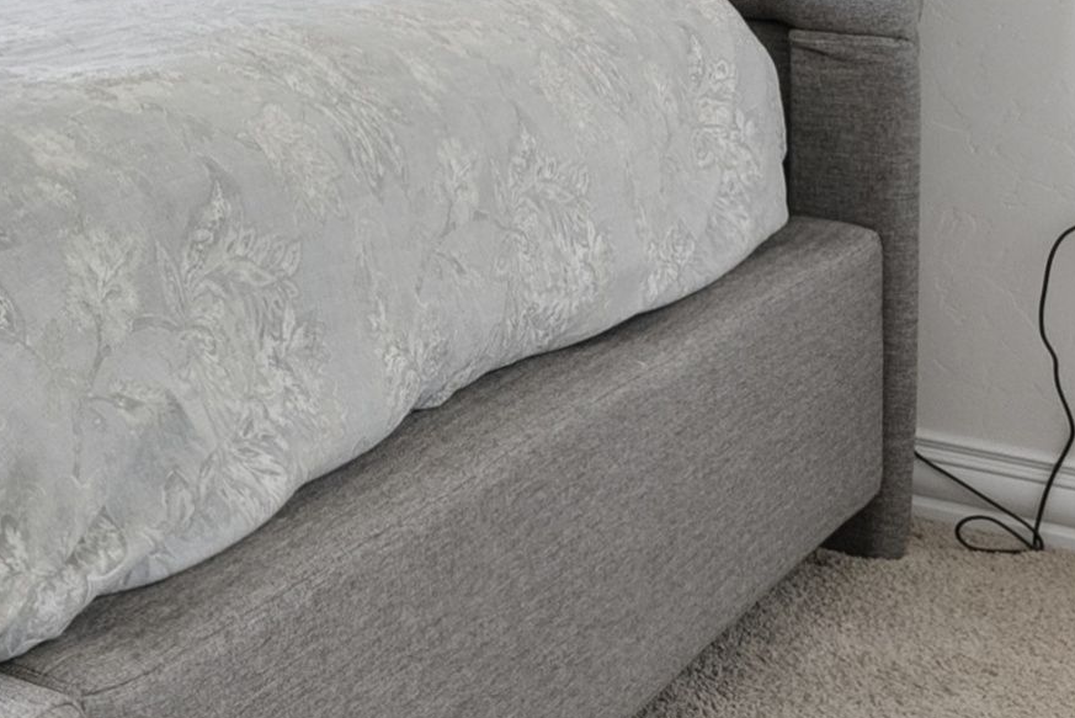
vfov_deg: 18.6
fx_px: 2031
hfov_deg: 20.4
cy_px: -222
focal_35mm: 68
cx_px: -889
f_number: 8
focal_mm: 14
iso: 800
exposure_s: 1/400
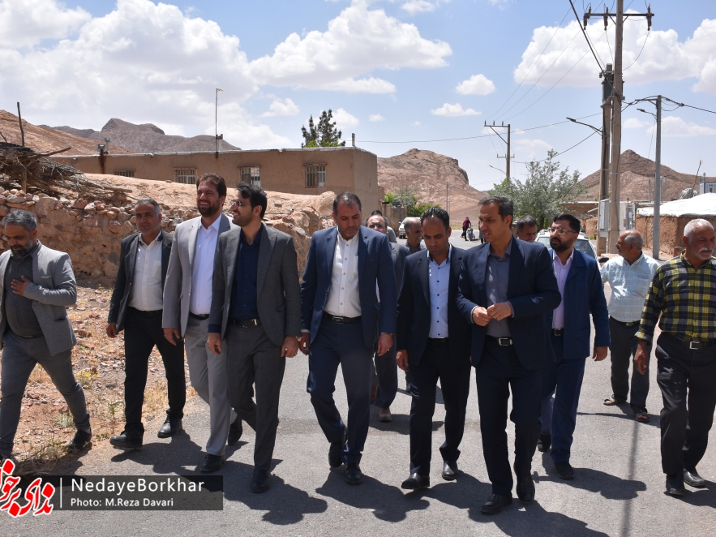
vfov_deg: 38.1
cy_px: 267
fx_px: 776
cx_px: 377
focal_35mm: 38
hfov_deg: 49.5
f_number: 9.5
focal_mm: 23
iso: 200
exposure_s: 1/350
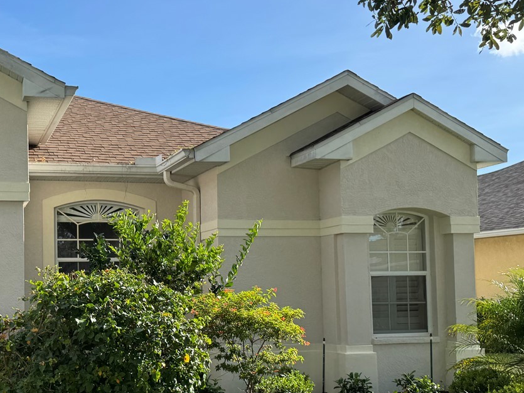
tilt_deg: +2.6
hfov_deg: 39.6
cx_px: 105
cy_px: 260
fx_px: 696
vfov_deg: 31.3
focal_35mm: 46
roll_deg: +1.5
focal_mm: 6.76
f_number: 1.78
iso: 80
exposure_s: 1/2415
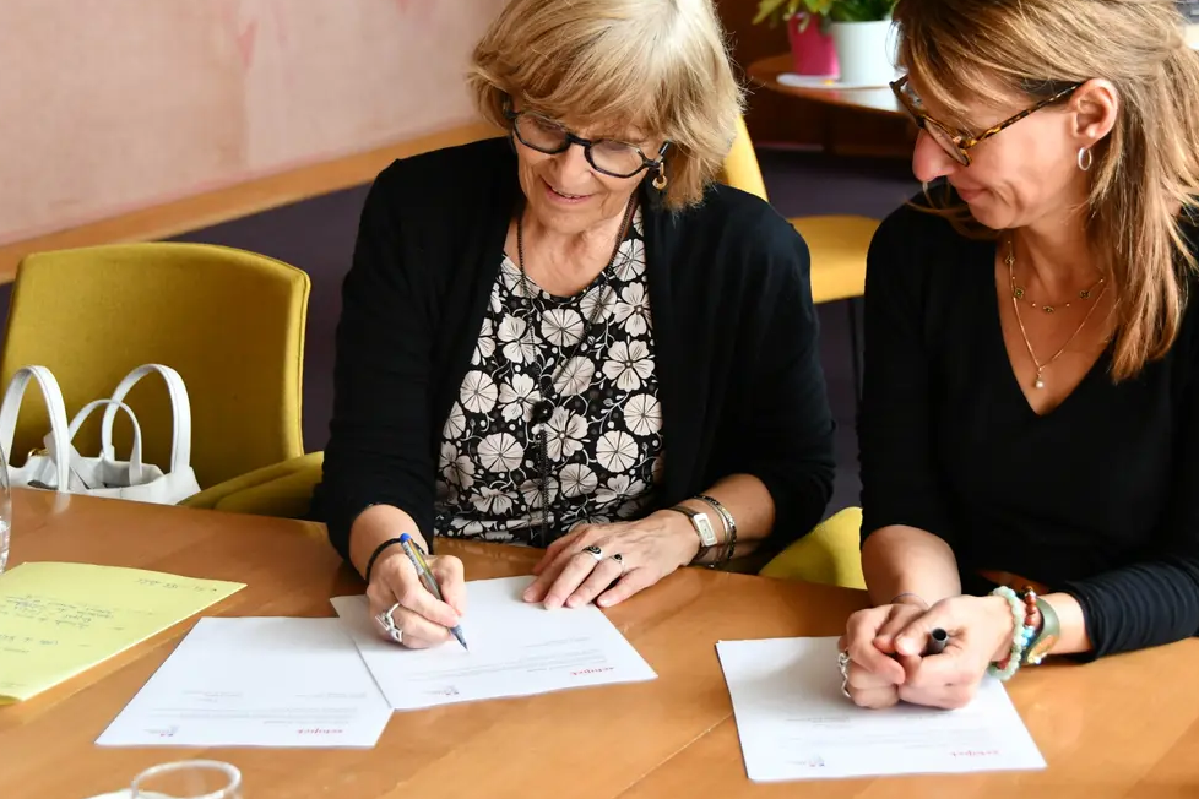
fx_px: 2698
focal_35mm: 81
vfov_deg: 16.8
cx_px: 707
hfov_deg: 25.0
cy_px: 325
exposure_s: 1/125
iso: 2000
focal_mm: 44
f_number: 4.5
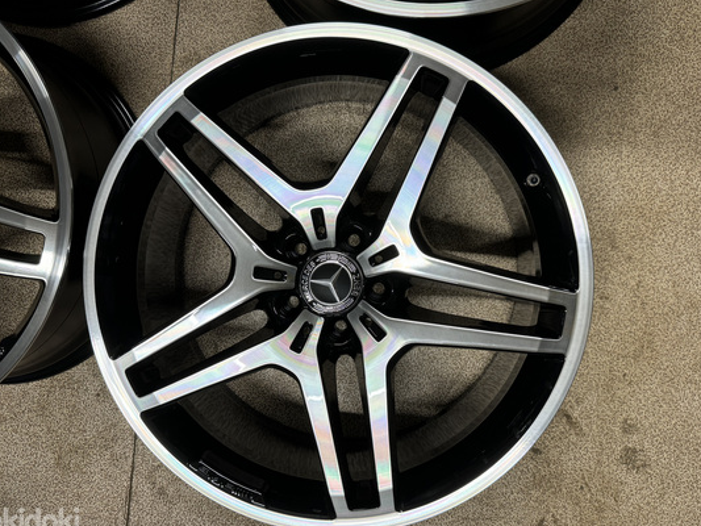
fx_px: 547
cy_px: 270
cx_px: 343
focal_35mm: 27
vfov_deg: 51.4
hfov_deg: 65.3
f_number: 1.78
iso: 160
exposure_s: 1/100
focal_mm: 6.76
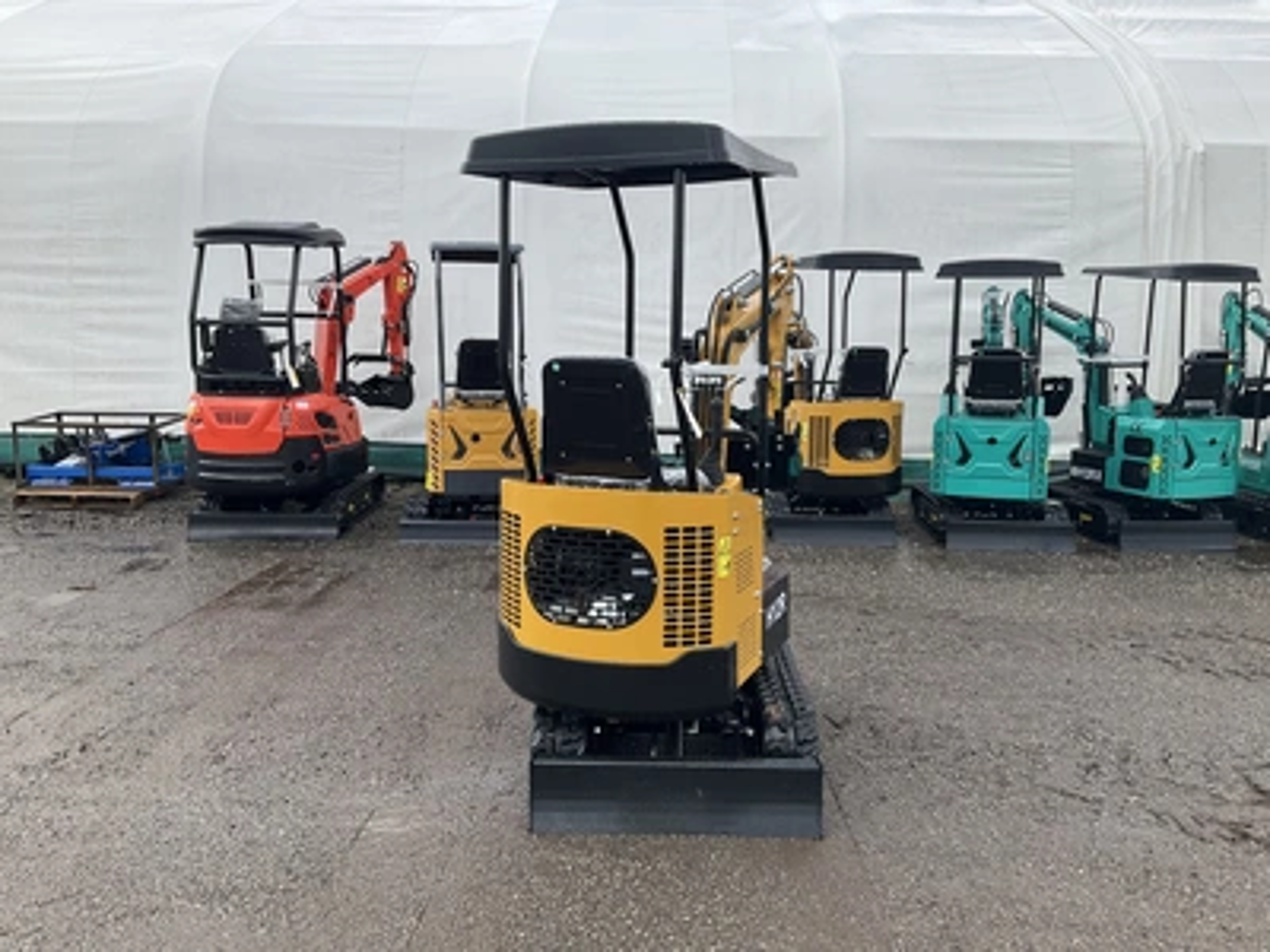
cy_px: 476
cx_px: 635
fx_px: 1064
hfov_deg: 61.7
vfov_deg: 48.2
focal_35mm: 29
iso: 25
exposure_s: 1/1055
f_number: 1.8
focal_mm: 3
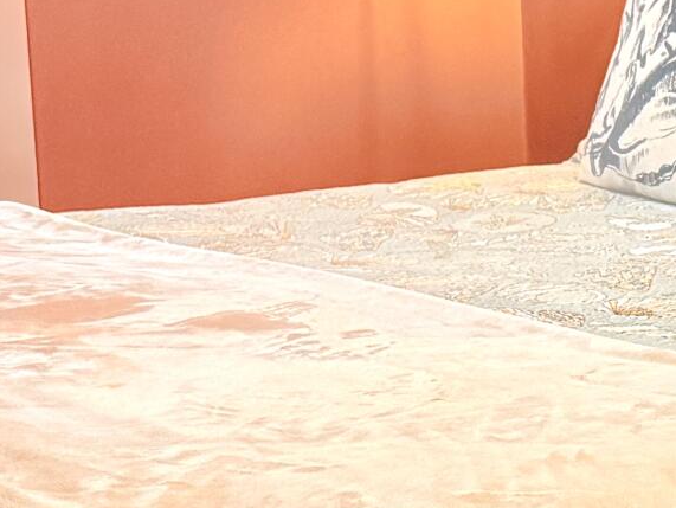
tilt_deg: -9.3
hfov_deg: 15.4
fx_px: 2462
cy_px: 277
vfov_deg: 11.8
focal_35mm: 126
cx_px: 656
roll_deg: +1.5
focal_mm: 6.76
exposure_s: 1/120
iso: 320
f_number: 1.78
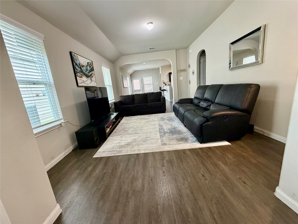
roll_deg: +6.4
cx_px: 149
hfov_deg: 102.1
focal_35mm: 14
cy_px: 112
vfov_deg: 85.7
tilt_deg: -12.1
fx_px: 121
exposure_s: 1/60
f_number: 2.2
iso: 320
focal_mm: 2.22
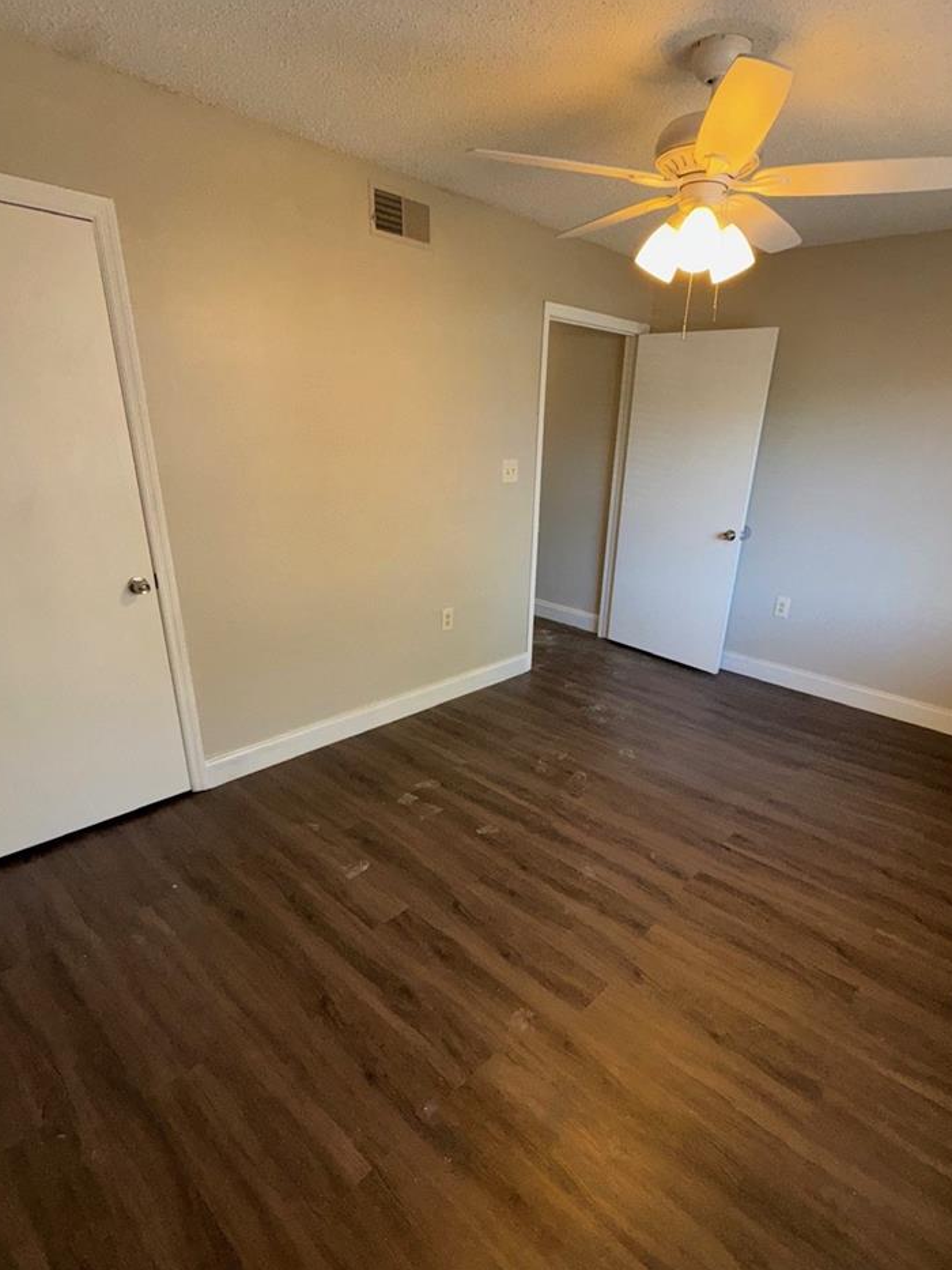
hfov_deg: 71.5
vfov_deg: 87.5
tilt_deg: -22.9
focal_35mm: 18
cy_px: 696
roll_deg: -1.9
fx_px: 660
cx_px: 511
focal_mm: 2.22
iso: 160
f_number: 2.2
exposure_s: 1/121
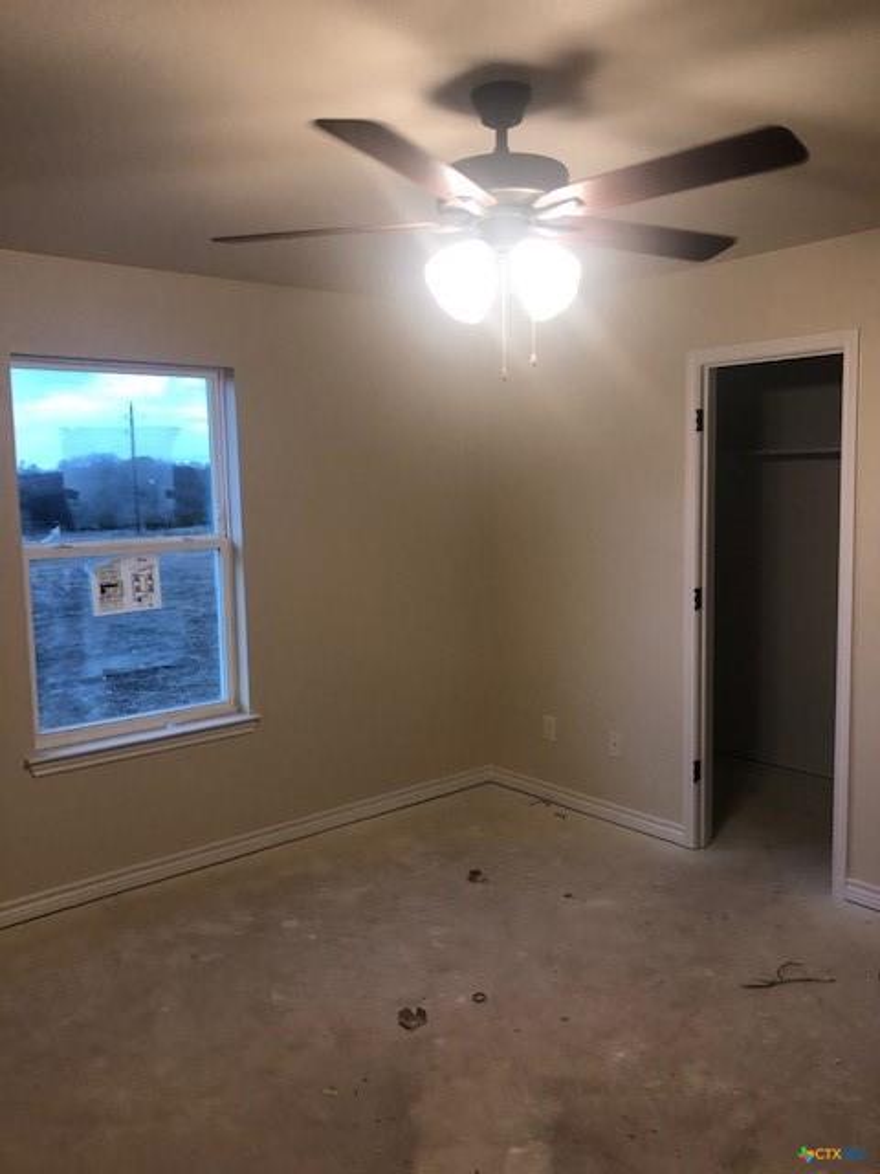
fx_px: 949
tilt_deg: -6.1
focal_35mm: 28
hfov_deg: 49.7
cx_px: 440
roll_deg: +0.1
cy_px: 587
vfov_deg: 63.4
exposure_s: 1/30
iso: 40
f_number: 1.8
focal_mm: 3.99
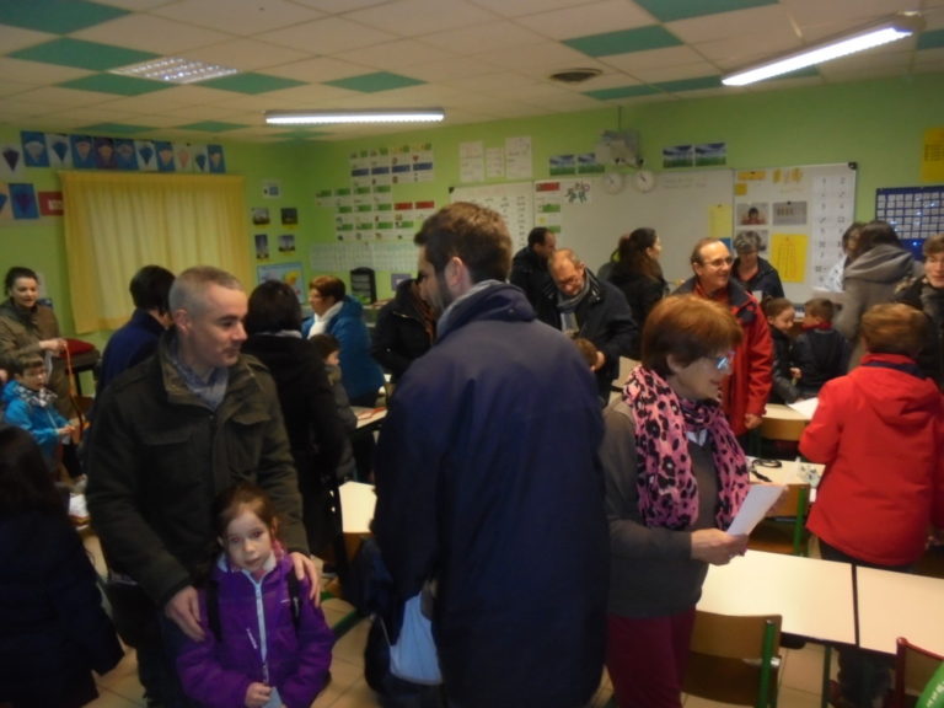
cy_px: 354
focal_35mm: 26
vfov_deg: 53.1
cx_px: 472
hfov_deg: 67.3
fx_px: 709
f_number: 3.5
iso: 320
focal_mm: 4.6
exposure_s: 1/30
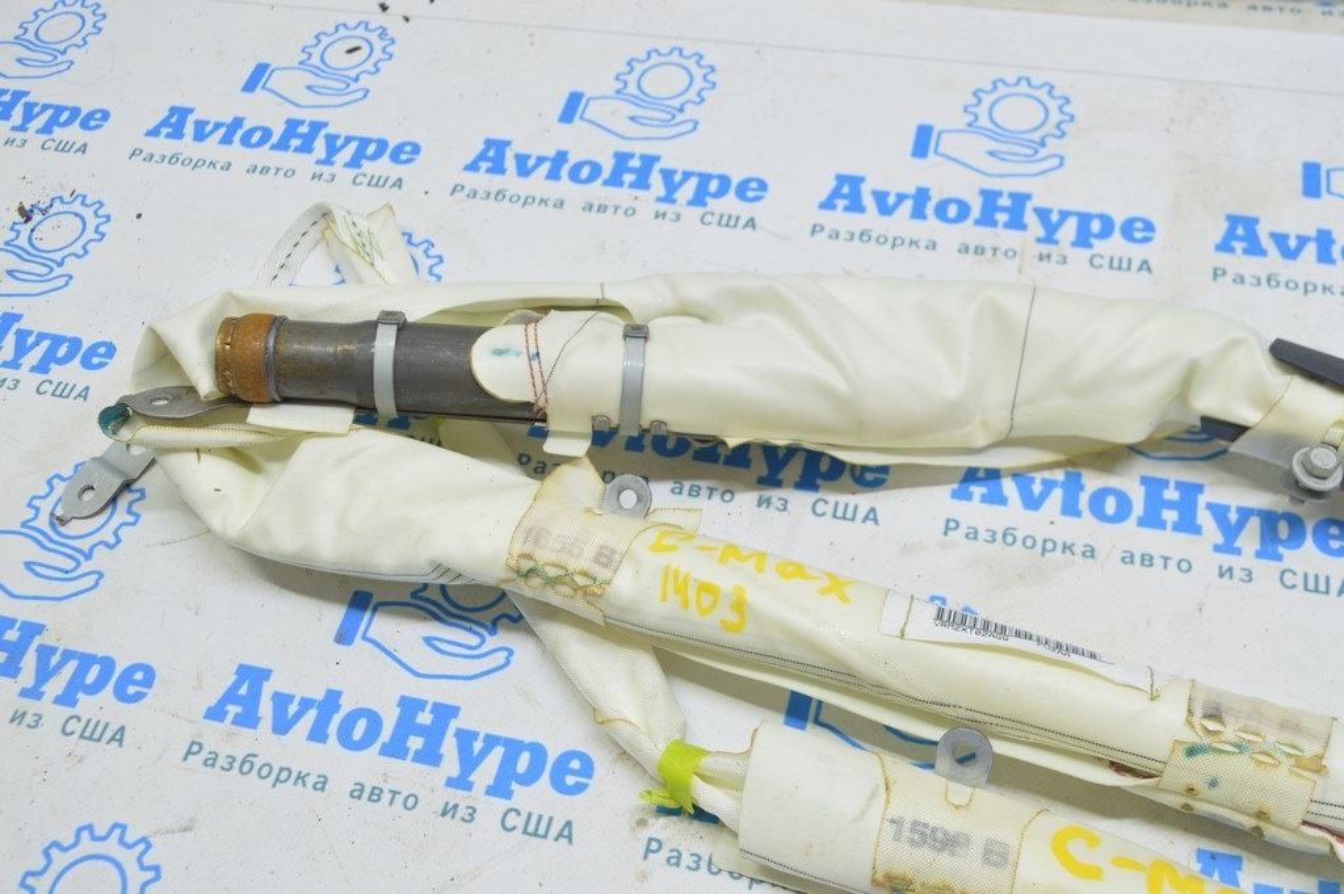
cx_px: 672
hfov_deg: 51.3
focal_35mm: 38
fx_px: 1399
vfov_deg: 35.4
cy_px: 447
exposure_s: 1/20
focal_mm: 25
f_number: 5.6
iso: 400
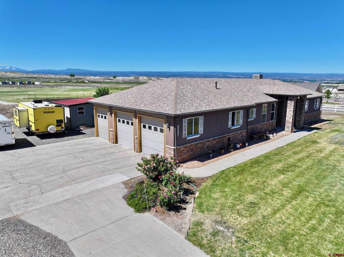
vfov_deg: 56.8
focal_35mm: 24
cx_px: 172
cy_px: 128
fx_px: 238
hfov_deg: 71.6
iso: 110
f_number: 2.8
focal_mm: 12.29
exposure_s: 1/2000
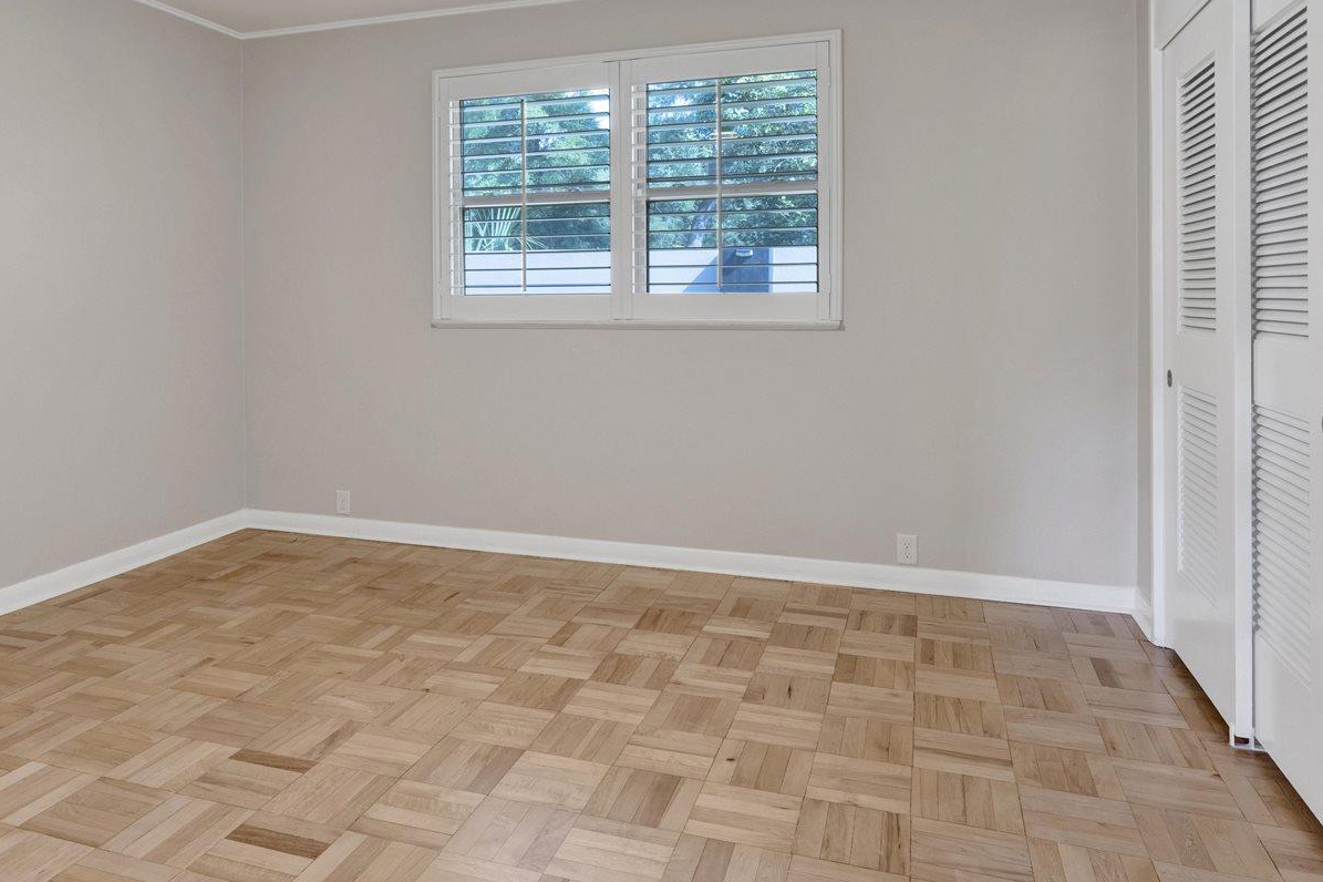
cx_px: 565
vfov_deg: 52.1
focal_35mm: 24
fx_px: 882
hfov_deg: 73.3
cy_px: 291
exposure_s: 1/2.5
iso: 400
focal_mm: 14
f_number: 11
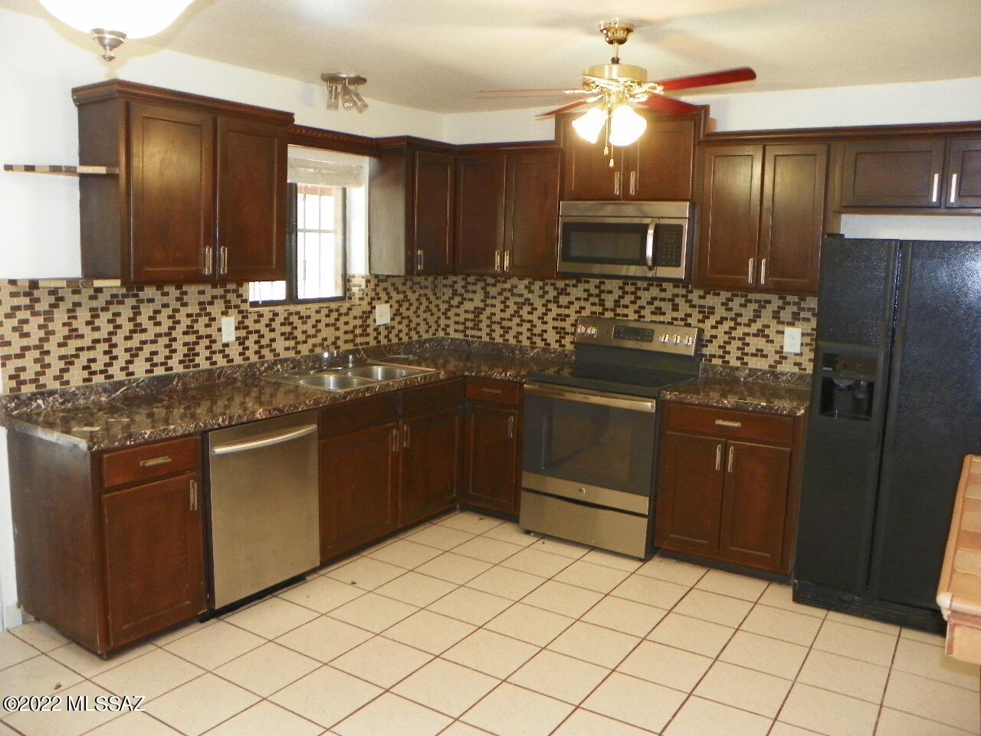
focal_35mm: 29
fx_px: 822
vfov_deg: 48.2
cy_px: 368
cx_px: 490
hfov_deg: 61.7
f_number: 2.8
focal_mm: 5.2
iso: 200
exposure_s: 1/30
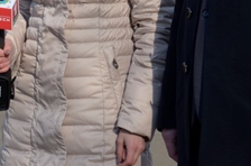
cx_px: 81
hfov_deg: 5.7
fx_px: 2525
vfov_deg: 3.7
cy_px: -110
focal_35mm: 363
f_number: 5.6
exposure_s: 1/640
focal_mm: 55
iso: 100
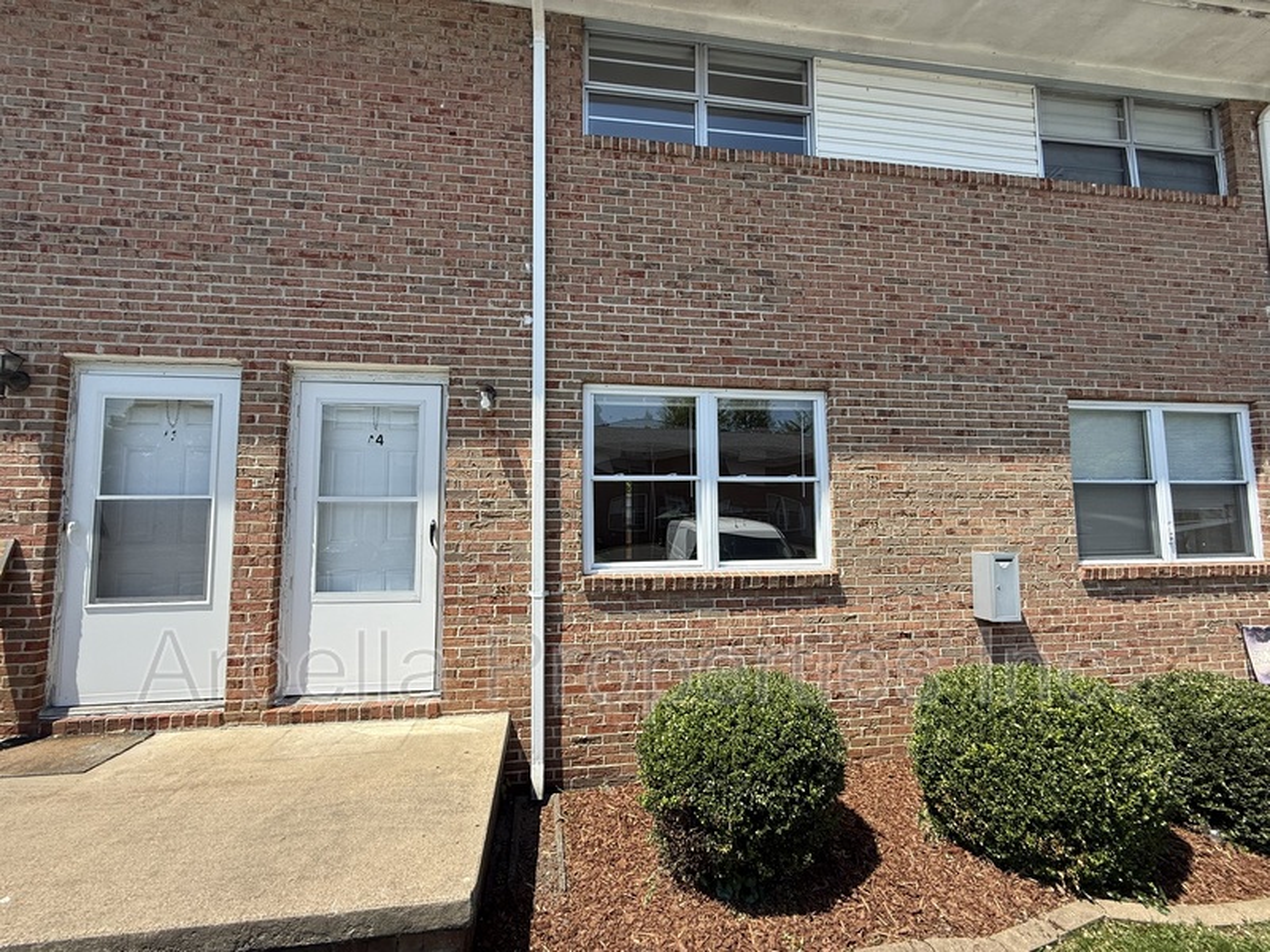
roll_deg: +0.5
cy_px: 476
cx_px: 635
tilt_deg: +4.6
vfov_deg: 85.7
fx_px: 514
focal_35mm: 14
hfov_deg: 102.1
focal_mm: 2.22
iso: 50
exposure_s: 1/1368
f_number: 2.2
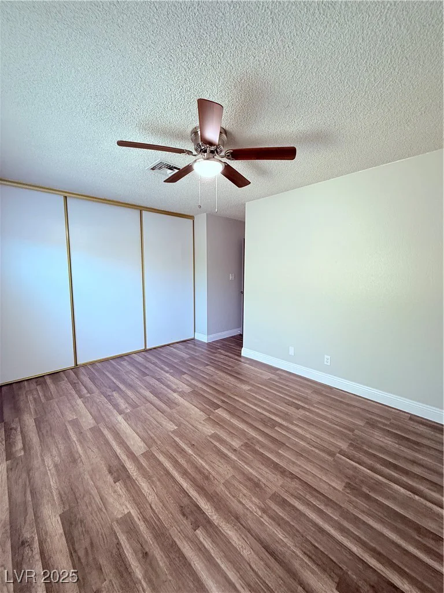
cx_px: 222
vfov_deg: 102.1
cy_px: 296
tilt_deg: -5.1
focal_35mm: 14
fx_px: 239
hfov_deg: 85.7
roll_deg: -0.2
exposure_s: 1/60
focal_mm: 2.22
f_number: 2.2
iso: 200
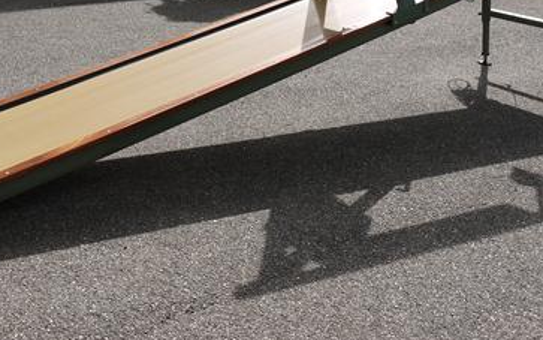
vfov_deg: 22.7
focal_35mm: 56
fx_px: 829
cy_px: 51
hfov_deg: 36.0
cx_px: 191
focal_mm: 15
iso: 100
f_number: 7.1
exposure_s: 1/320
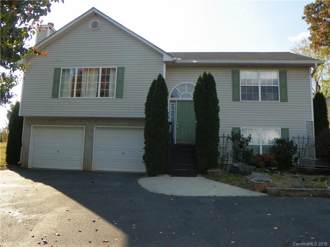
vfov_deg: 46.8
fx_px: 286
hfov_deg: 60.0
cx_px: 165
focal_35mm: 30
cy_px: 124
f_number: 4
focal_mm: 5.3
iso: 64
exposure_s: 1/320
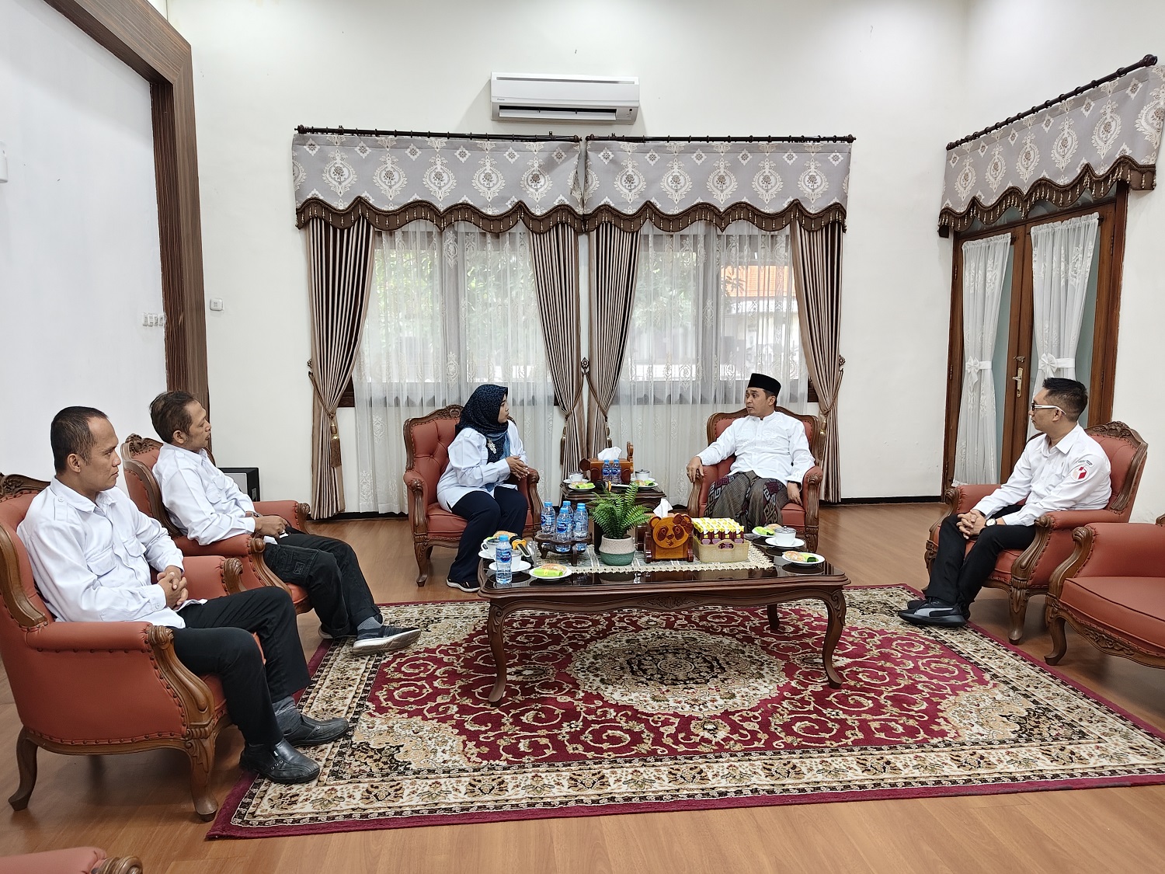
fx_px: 774
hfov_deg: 73.9
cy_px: 437
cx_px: 582
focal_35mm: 23
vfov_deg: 58.9
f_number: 1.88
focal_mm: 5.56
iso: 813
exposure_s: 1/100
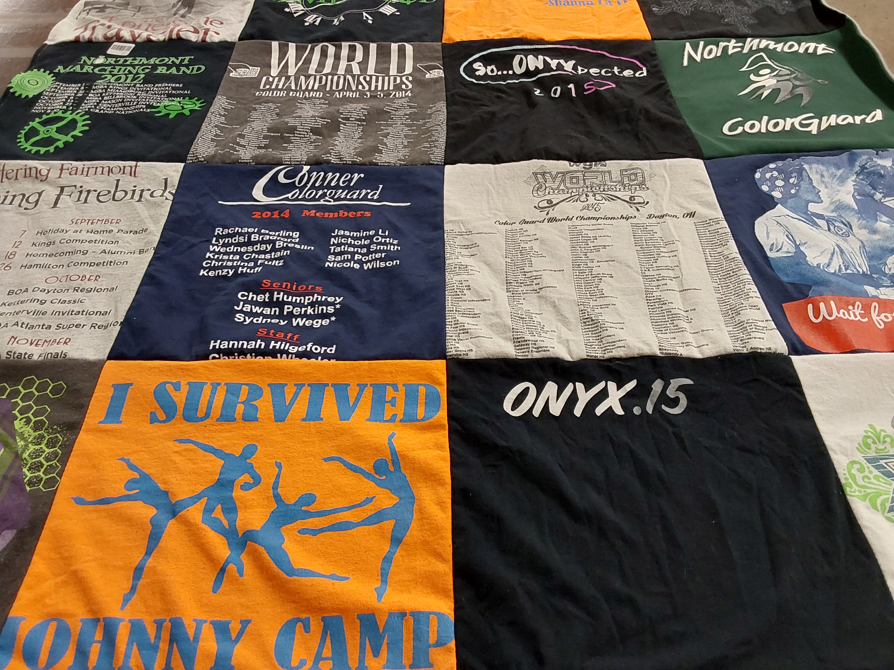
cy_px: 335
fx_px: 723
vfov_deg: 49.7
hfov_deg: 63.4
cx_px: 447
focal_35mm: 28
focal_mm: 2.91
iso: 100
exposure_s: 1/60
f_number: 1.9
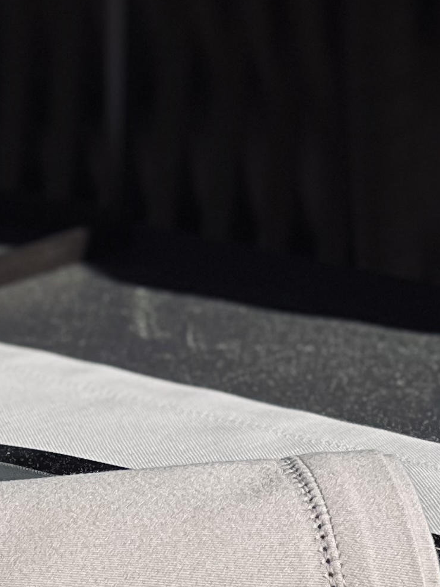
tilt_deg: -9.6
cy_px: 134
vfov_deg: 6.3
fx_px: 5320
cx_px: -407
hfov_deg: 4.7
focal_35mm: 314
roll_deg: +0.2
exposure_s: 1/911
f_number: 2.8
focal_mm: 9
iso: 32
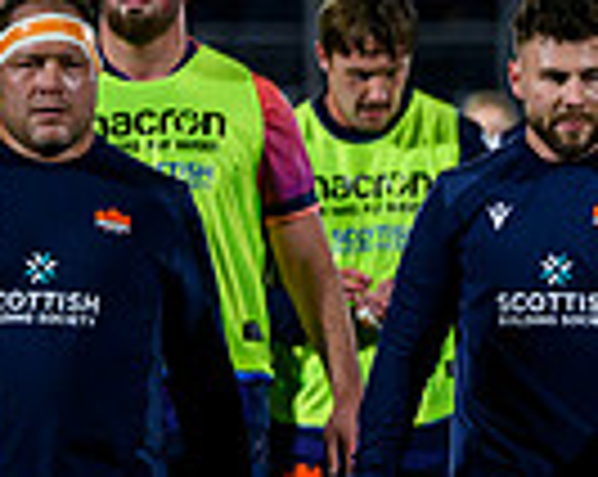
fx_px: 12689
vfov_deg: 2.2
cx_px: 1254
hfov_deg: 2.7
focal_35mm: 718
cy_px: 398
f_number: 3.5
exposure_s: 1/1000
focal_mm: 175
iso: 3200
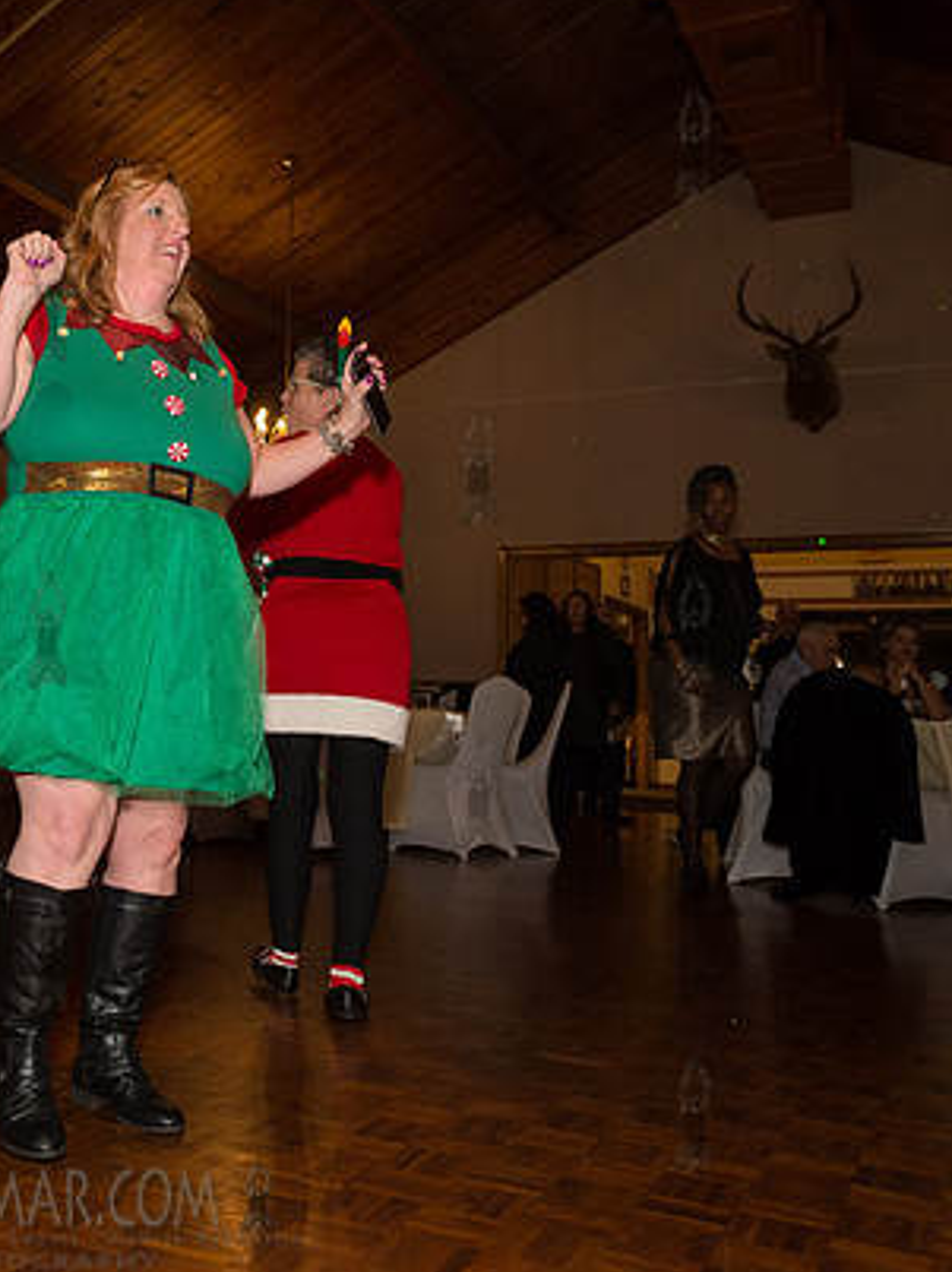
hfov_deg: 36.3
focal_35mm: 38
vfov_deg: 48.9
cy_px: 577
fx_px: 1395
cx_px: 176
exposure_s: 1/320
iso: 1600
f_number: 5
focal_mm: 24
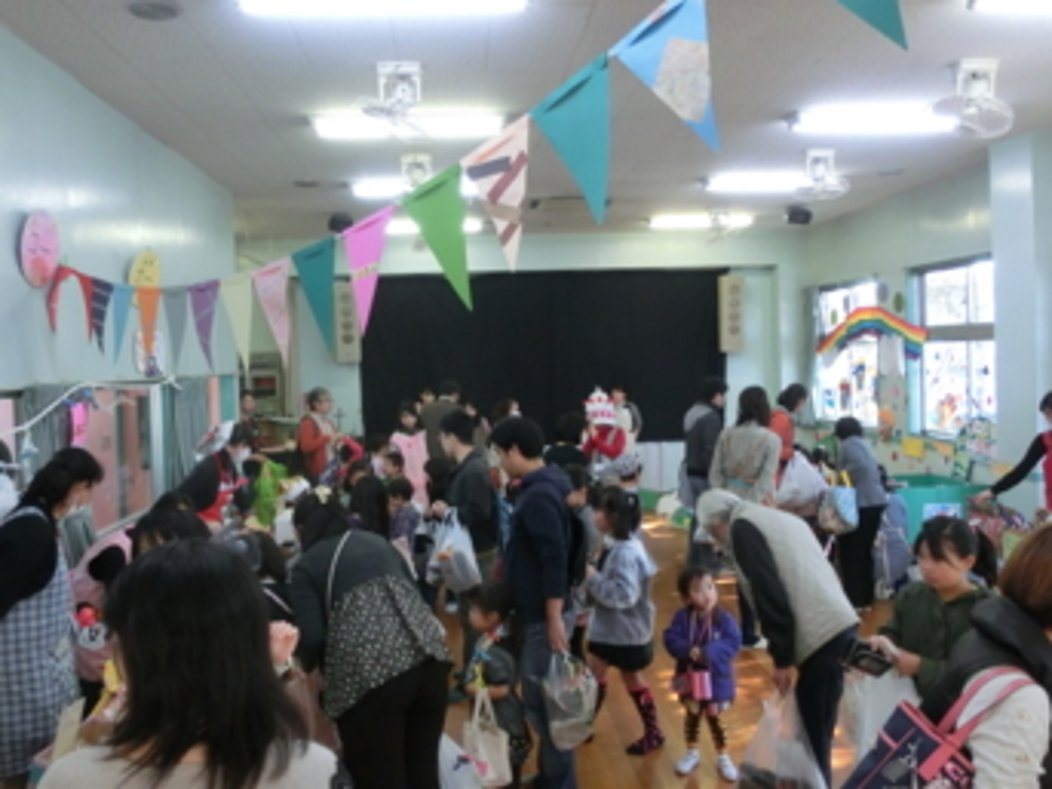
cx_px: 515
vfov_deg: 49.7
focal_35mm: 28
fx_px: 851
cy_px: 375
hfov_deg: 63.5
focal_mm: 4.24
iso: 400
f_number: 3
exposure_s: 1/125
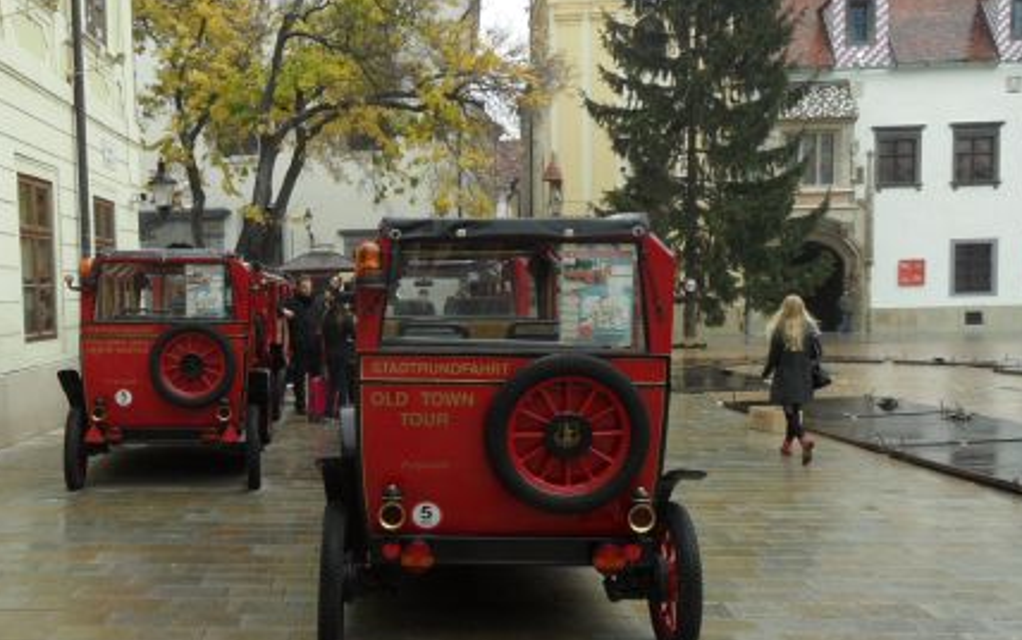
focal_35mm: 38
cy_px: 392
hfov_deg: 50.8
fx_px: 1059
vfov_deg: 33.5
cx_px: 363
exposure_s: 1/180
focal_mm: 3.9
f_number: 3.2
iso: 80
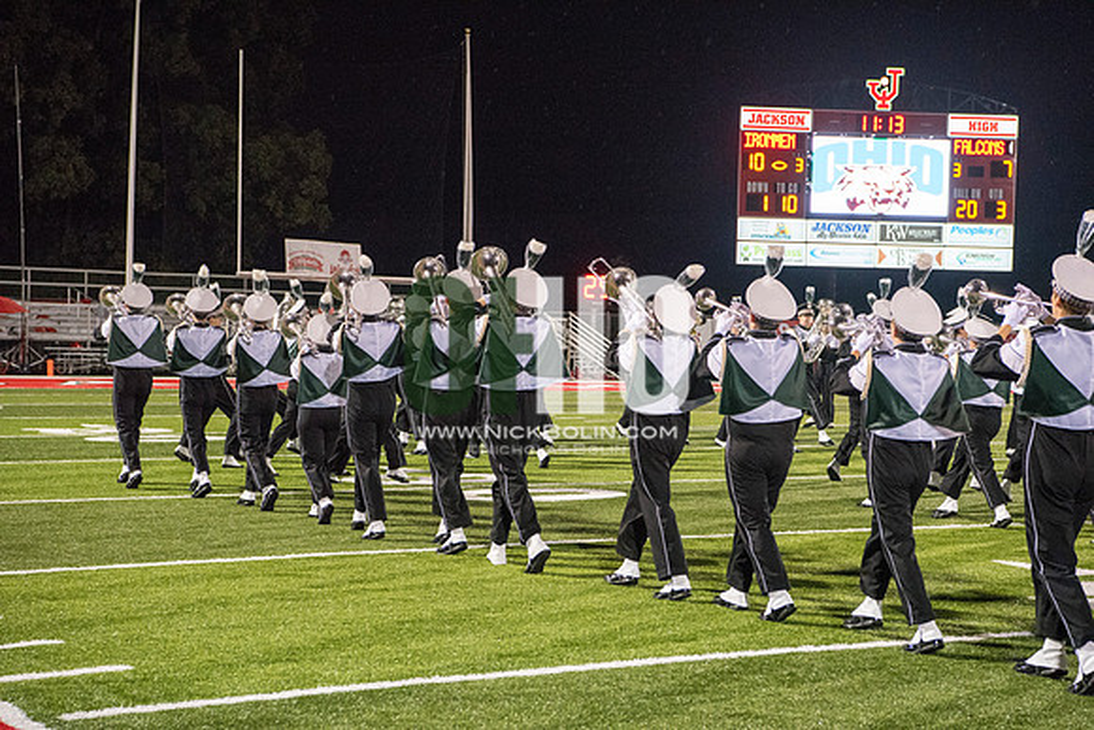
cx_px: 547
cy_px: 365
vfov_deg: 19.5
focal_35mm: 70
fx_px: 2128
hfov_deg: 28.8
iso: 5000
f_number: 5.6
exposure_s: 1/320
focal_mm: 70
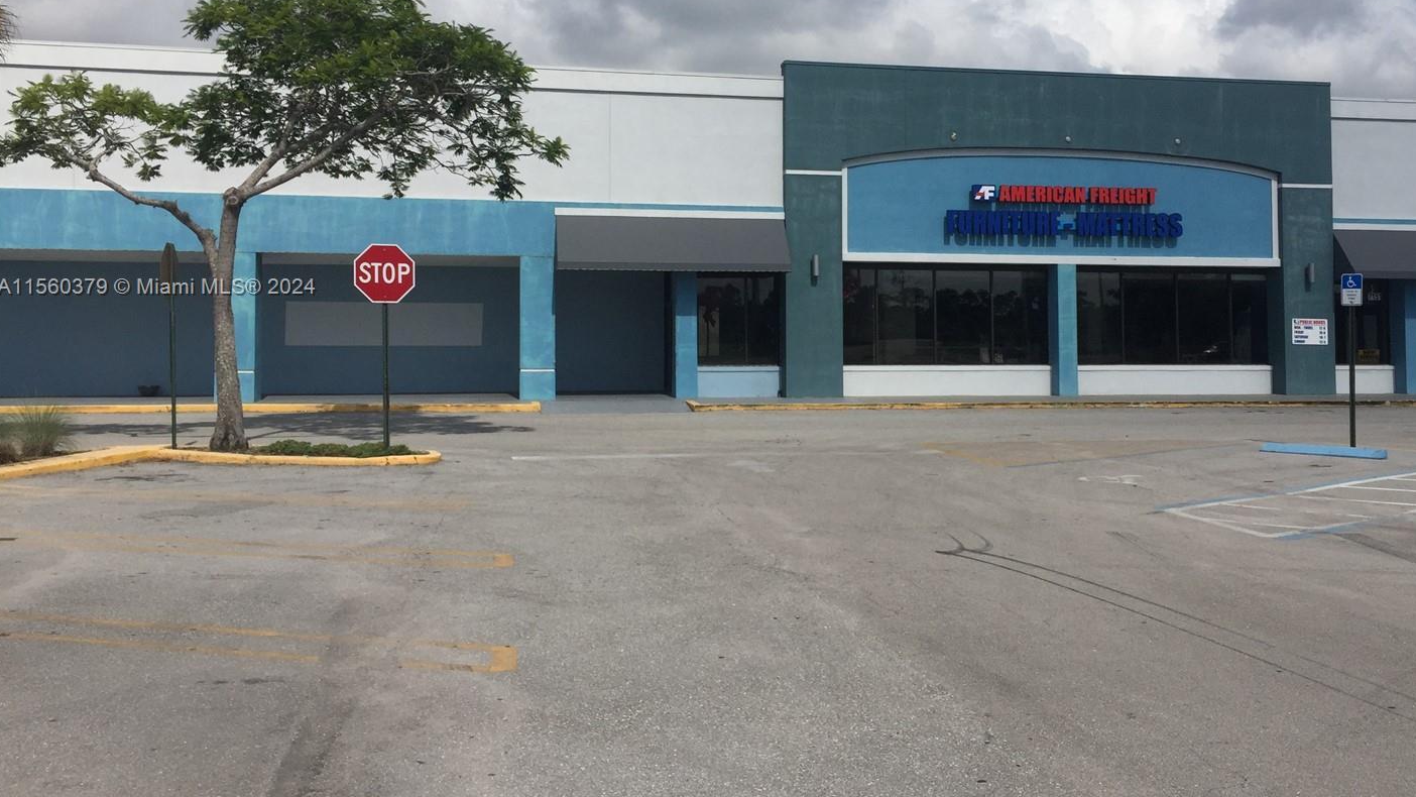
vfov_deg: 32.7
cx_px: 800
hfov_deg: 55.1
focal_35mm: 36
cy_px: 289
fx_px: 1352
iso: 32
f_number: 2.2
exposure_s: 1/5650
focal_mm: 4.15
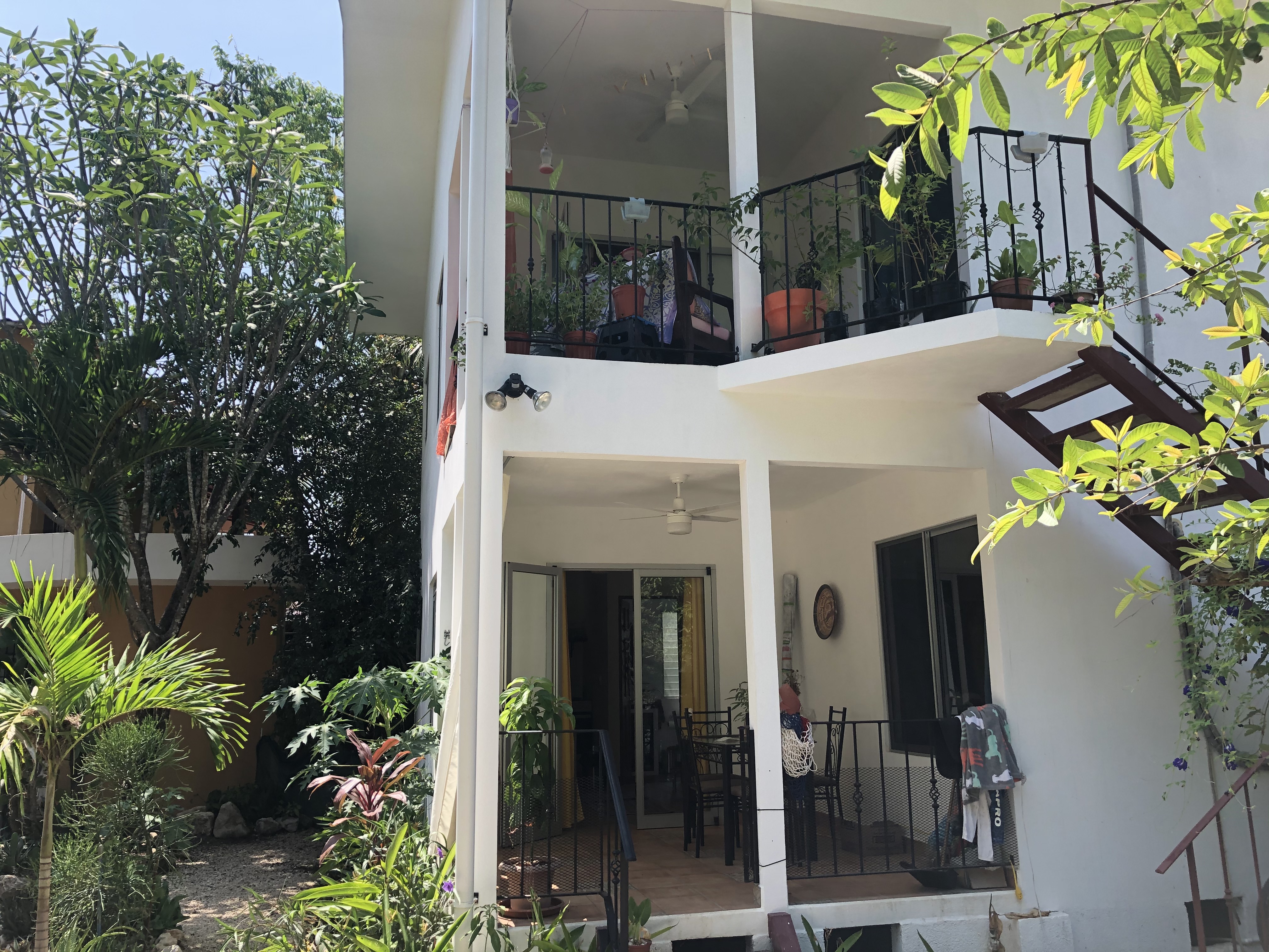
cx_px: 634
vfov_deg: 49.7
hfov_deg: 63.4
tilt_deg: +12.0
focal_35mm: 28
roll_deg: +1.5
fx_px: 1026
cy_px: 476
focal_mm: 4
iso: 20
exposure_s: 1/695
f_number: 1.8
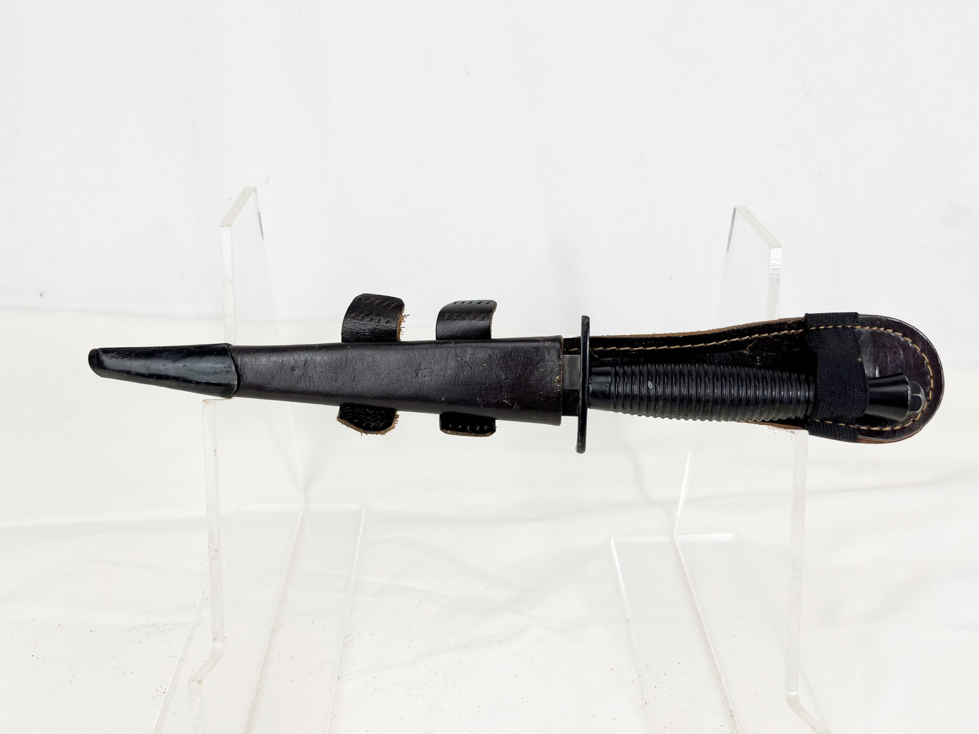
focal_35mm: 26
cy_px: 367
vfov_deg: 53.1
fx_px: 735
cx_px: 490
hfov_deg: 67.3
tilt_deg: -30.1
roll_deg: +0.6
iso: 40
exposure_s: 1/286
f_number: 1.6
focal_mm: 5.1
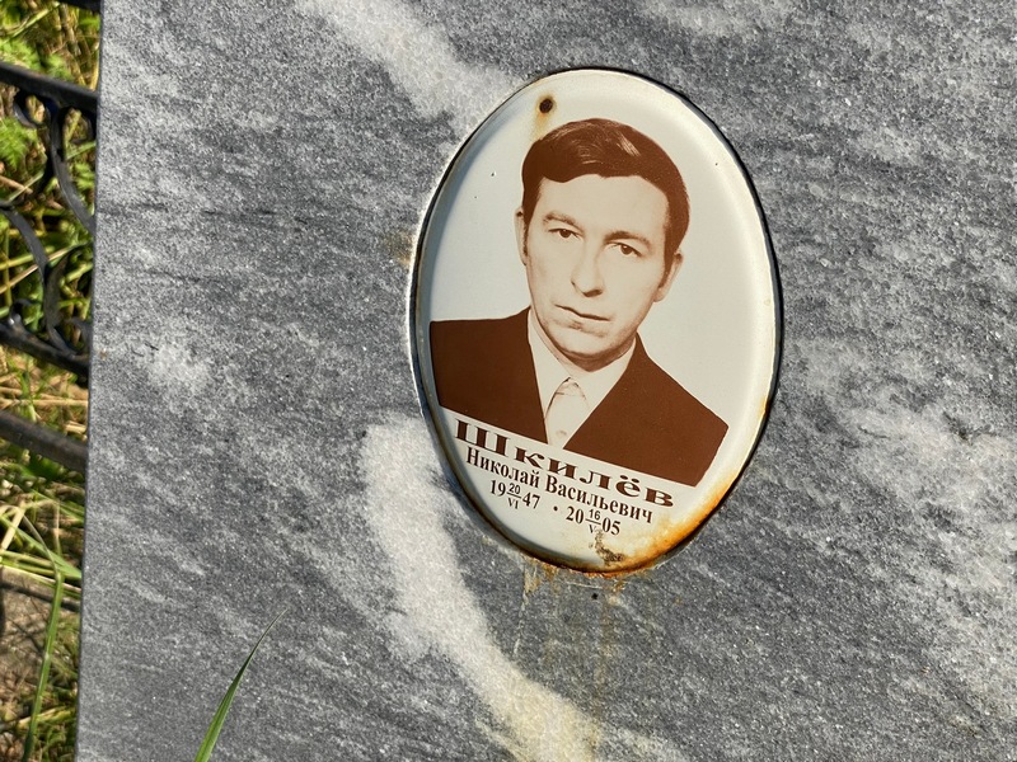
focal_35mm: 52
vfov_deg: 28.0
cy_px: 381
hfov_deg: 36.8
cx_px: 508
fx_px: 1528
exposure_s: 1/1332
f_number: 2
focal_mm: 6
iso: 20
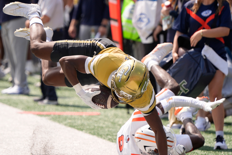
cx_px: 116
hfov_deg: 5.4
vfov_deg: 3.6
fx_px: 2437
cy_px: 78
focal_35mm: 378
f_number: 4
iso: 250
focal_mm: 252
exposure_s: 1/2000
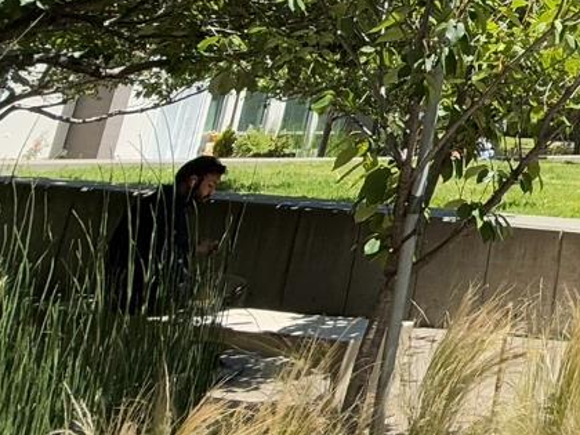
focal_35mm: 50
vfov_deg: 25.1
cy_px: -133
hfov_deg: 26.8
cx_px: 878
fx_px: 838
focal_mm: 2.22
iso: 50
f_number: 2.2
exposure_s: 1/540
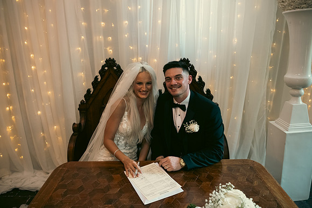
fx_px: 225
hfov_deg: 69.4
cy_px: 104
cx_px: 156
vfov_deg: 49.6
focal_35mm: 26
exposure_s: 1/160
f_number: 3.5
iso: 1250
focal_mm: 26
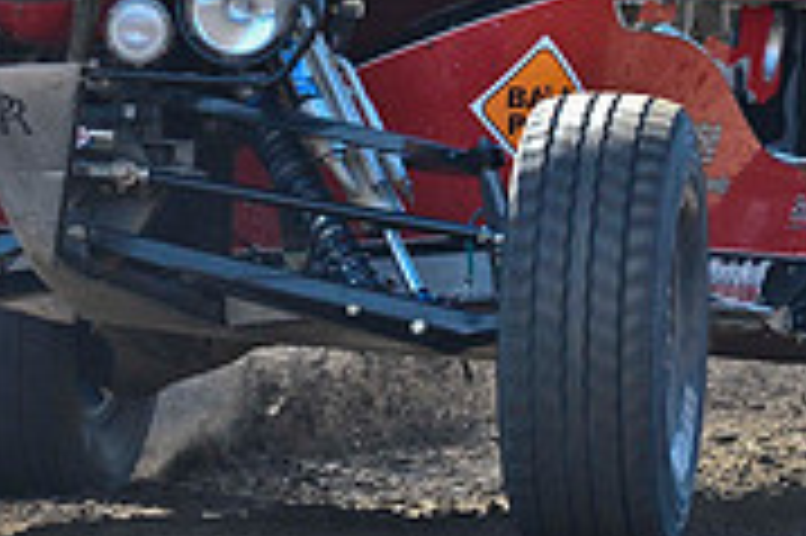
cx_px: -41
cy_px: 68
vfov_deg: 1.6
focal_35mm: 873
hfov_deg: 2.4
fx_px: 19527
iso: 640
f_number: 4.8
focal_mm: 270
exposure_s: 1/800
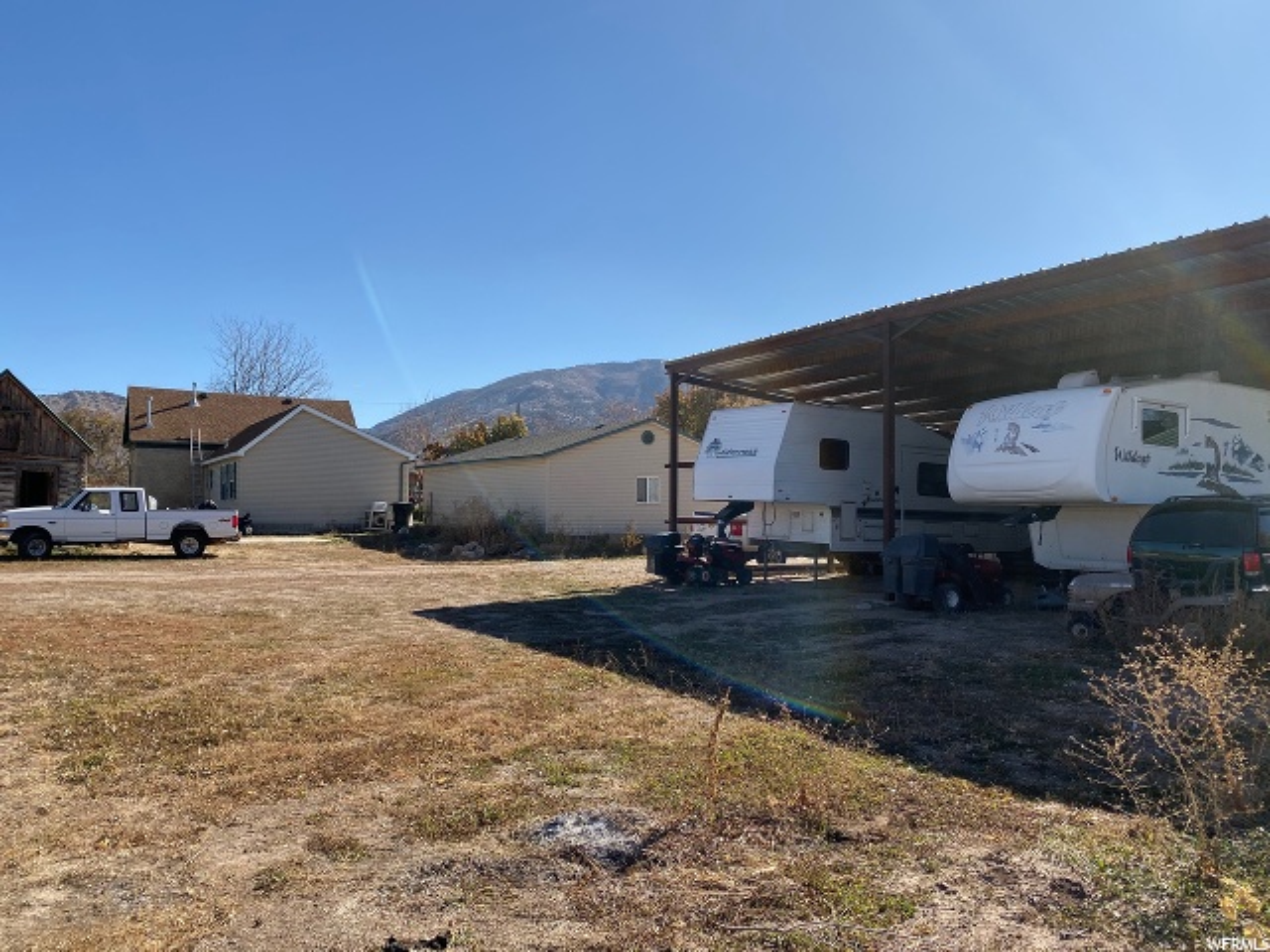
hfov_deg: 67.3
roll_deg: -0.7
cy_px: 476
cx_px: 635
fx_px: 954
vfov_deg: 53.1
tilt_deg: +4.6
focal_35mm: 26
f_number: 1.8
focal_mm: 4.25
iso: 32
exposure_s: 1/2577
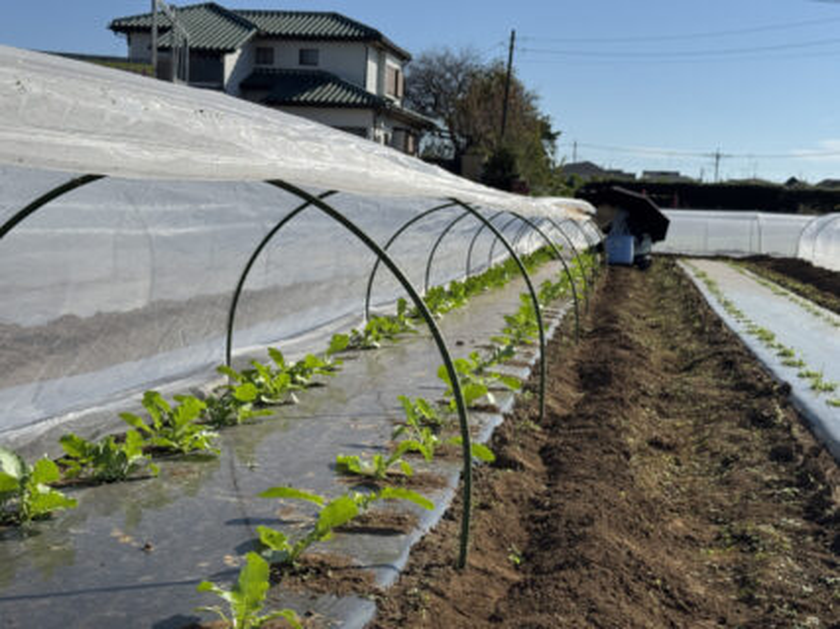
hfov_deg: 39.7
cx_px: 420
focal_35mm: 48
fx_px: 1164
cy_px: 314
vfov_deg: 30.3
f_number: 1.8
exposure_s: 1/5848
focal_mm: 6.8
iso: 64
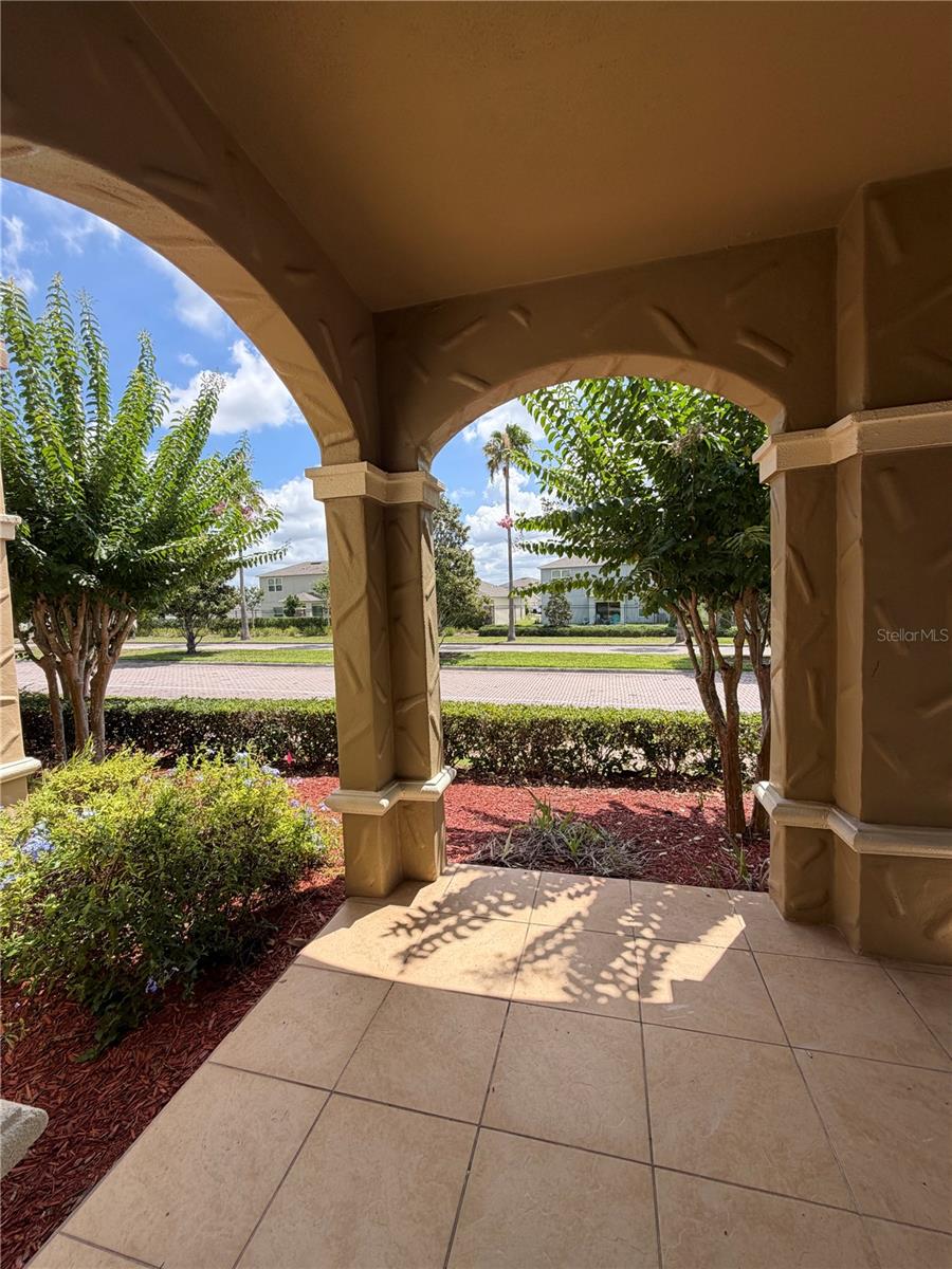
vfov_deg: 102.1
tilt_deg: -2.0
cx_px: 476
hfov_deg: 85.7
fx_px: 513
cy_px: 634
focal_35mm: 14
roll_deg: +1.3
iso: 40
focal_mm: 2.22
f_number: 2.2
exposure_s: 1/770
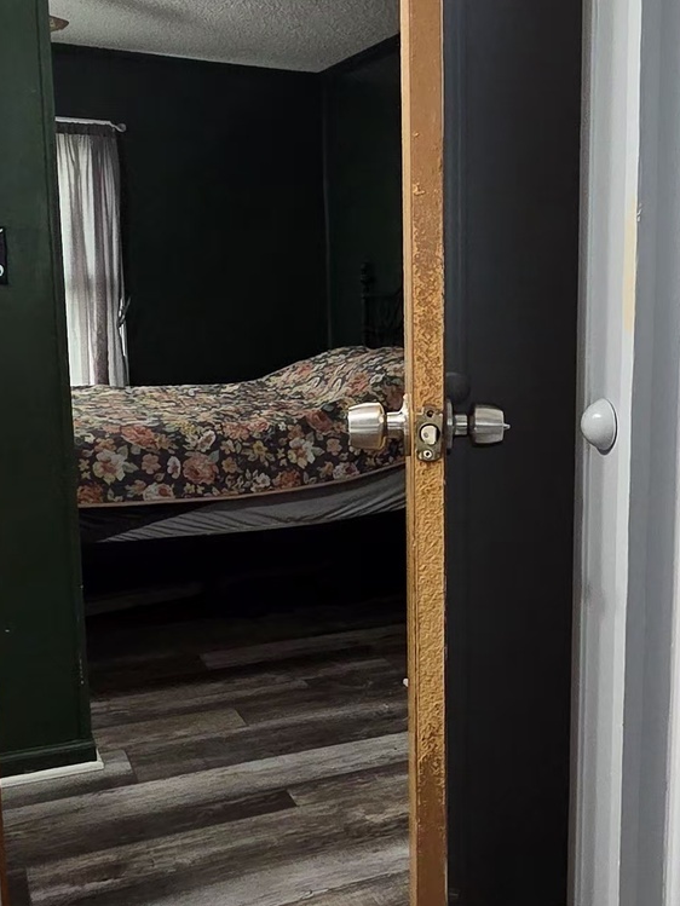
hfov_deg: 33.1
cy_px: 464
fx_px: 1047
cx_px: 670
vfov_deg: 46.8
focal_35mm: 40
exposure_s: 1/60.2
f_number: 2.2
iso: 320
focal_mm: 2.2
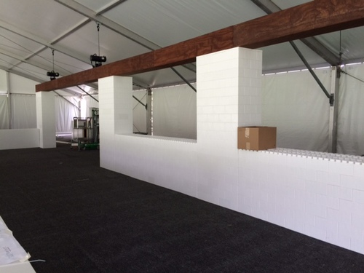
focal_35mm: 29
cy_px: 136
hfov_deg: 61.7
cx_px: 182
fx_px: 305
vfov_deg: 48.2
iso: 64
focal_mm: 4.15
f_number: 2.2
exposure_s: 1/30
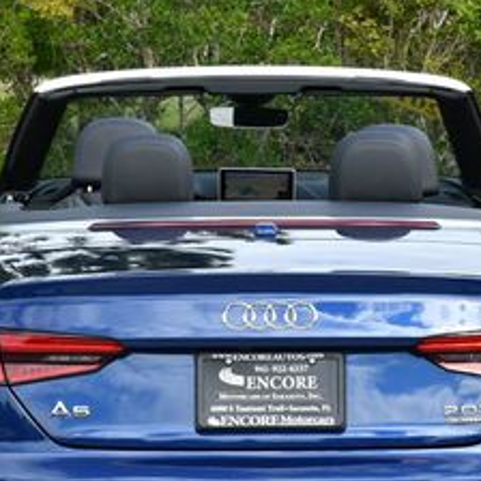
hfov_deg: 8.6
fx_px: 3207
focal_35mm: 204
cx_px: 238
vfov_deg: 8.6
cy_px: 311
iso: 200
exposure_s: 1/250
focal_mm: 42
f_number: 7.1
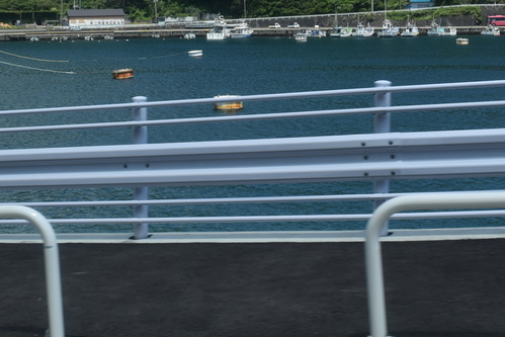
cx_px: 221
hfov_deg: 30.9
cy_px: 28
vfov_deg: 20.5
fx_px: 912
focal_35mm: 65
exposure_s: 1/400
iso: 100
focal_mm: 18
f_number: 8
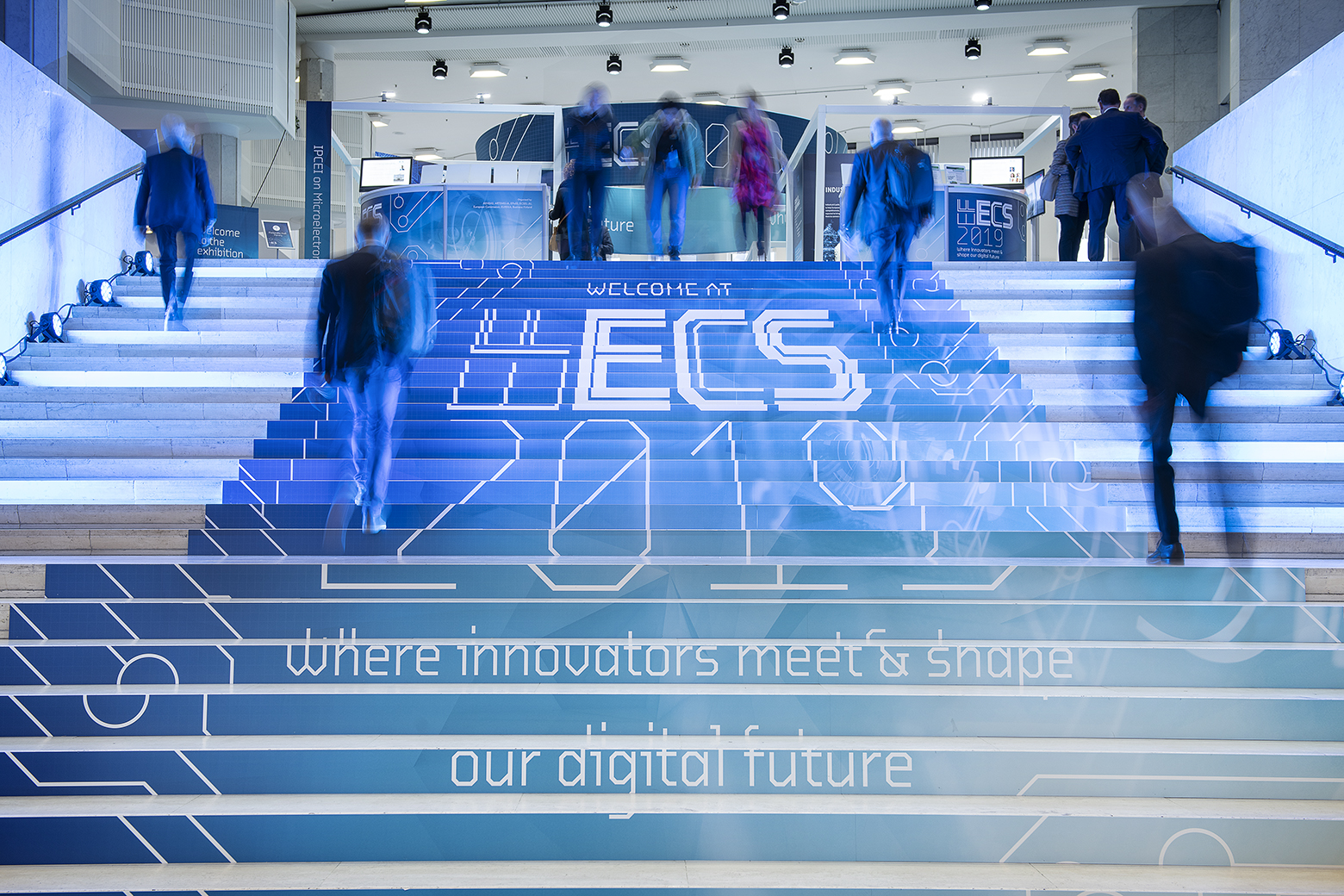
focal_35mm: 42
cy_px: 448
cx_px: 672
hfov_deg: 46.4
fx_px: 1568
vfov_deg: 31.9
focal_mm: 42
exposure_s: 1/1.67
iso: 125
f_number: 8
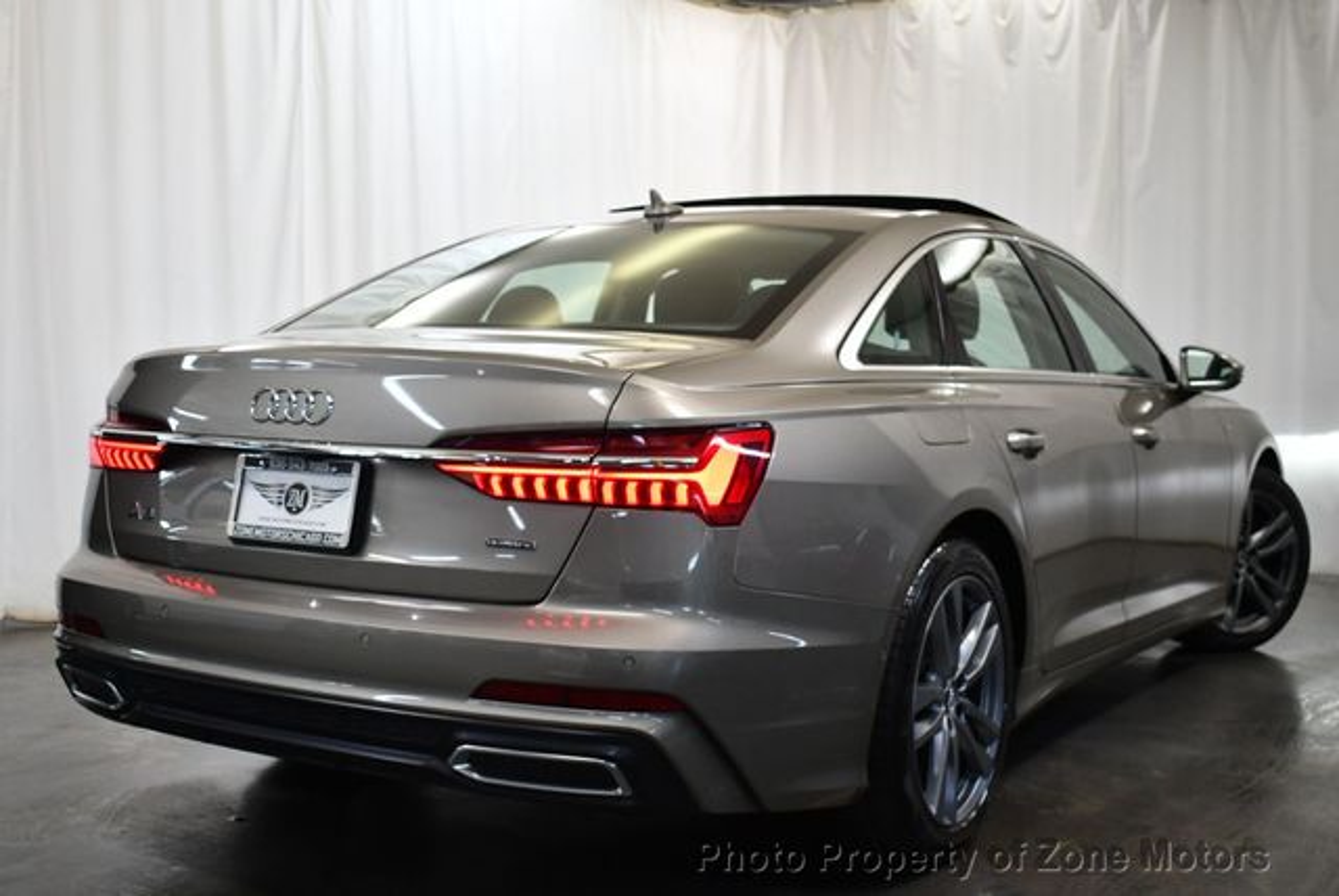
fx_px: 1638
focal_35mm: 44
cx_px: 670
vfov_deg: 30.6
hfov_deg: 44.5
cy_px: 448
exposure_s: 1/250
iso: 800
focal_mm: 22
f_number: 3.8
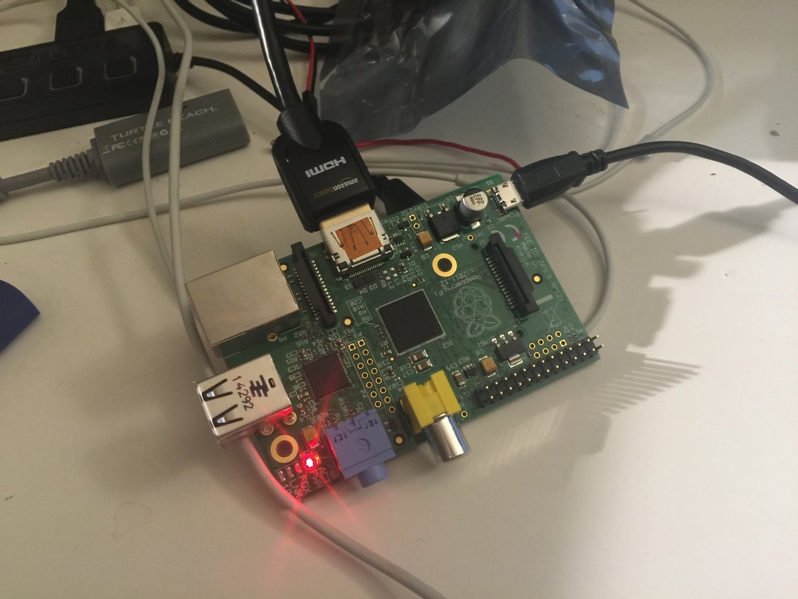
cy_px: 300
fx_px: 669
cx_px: 399
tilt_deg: -54.6
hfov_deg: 61.7
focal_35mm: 29
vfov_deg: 48.2
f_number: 2.2
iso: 64
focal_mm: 4.15
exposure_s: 1/4
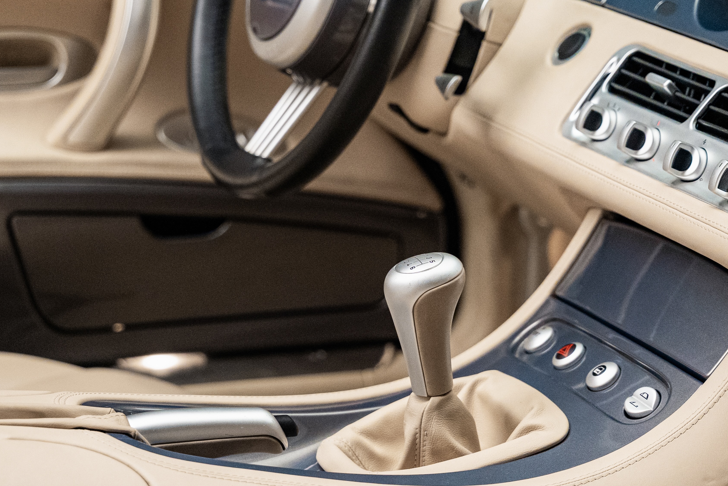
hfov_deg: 14.5
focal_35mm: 141
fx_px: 2851
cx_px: 259
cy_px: 347
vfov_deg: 9.7
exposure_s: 1/100
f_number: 2.8
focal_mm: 70
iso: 2500
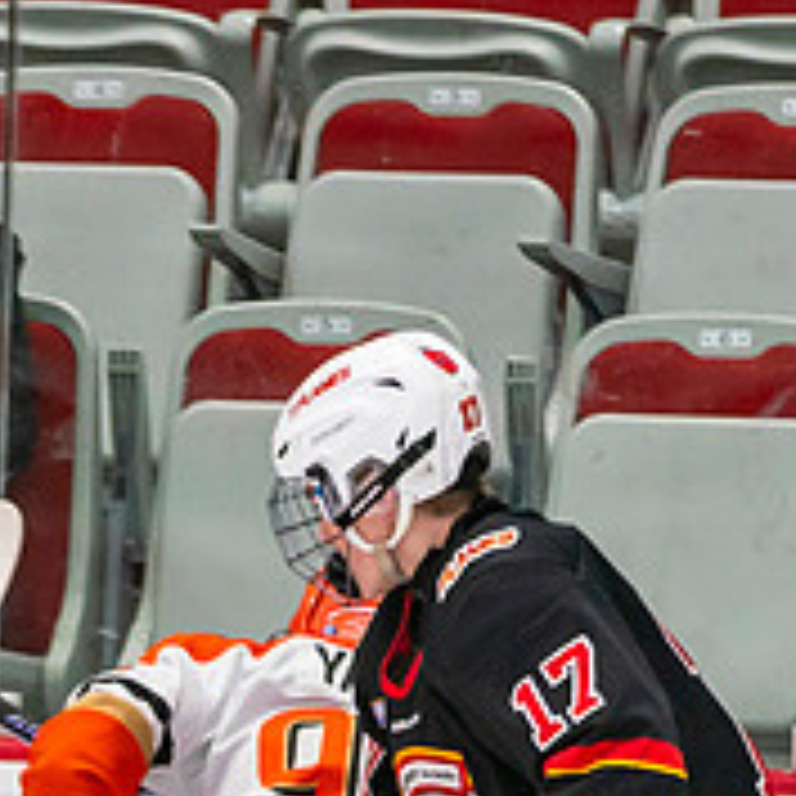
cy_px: 1263
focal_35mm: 895
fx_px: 23284
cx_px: 209
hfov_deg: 2.0
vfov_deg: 2.0
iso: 1250
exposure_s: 1/640
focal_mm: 180
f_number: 2.8
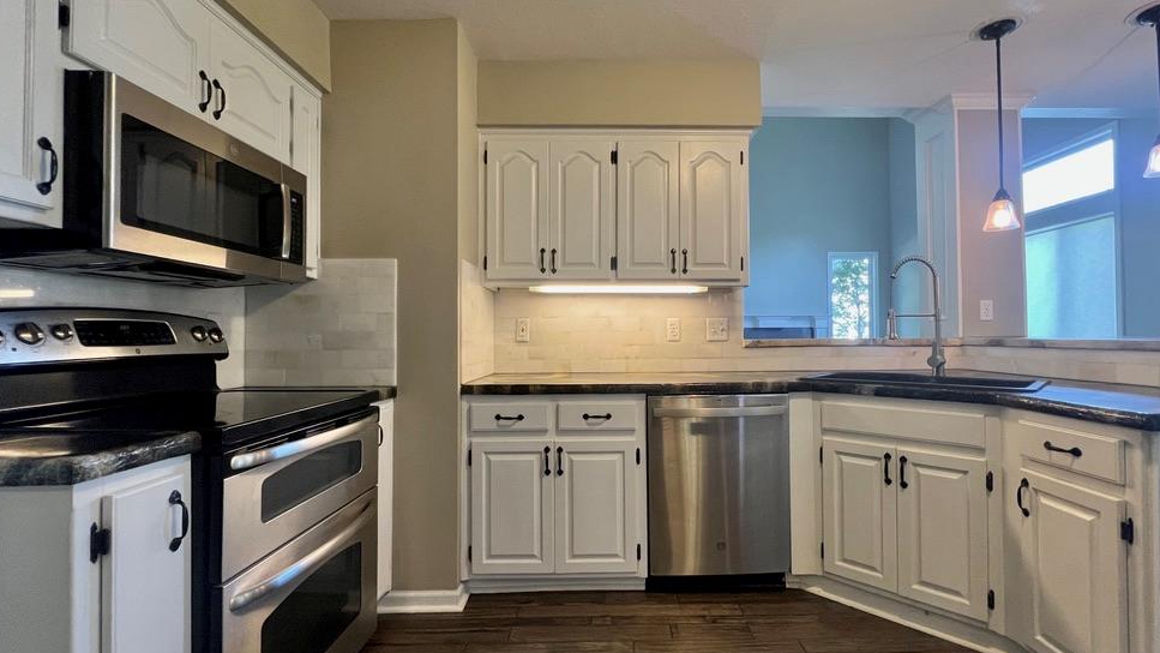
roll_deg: +0.9
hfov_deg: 103.0
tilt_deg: -1.3
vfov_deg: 70.5
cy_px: 345
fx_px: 461
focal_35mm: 15
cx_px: 587
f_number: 1.8
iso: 200
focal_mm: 1.57
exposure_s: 1/60
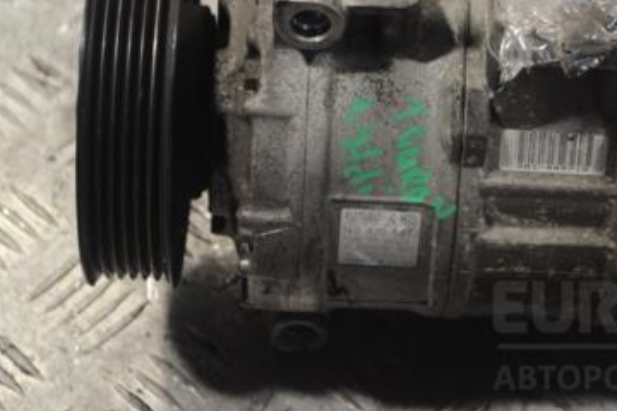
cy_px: 79
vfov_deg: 11.4
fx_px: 2057
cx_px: 461
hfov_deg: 17.0
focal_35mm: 120
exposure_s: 1/30
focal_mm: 48
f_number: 5.6
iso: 220
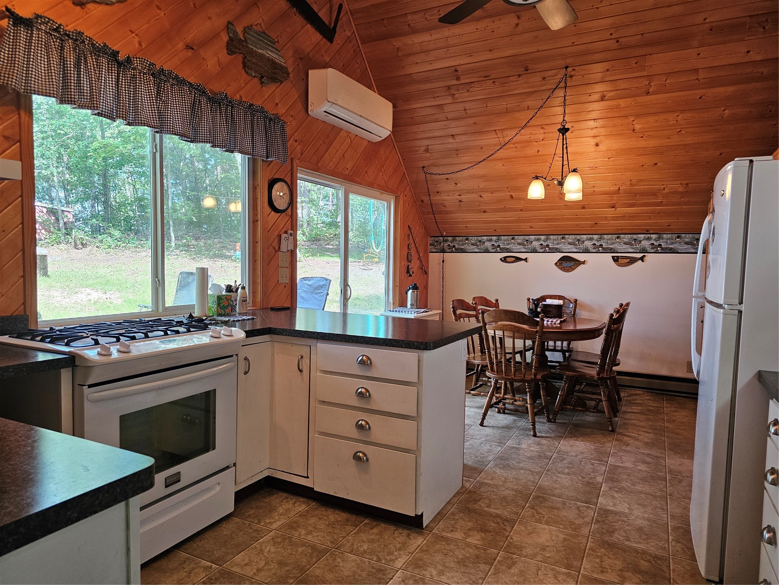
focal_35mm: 23
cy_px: 292
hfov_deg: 73.9
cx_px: 390
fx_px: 518
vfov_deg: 58.9
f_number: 1.7
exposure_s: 1/120
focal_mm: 6.3
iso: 200
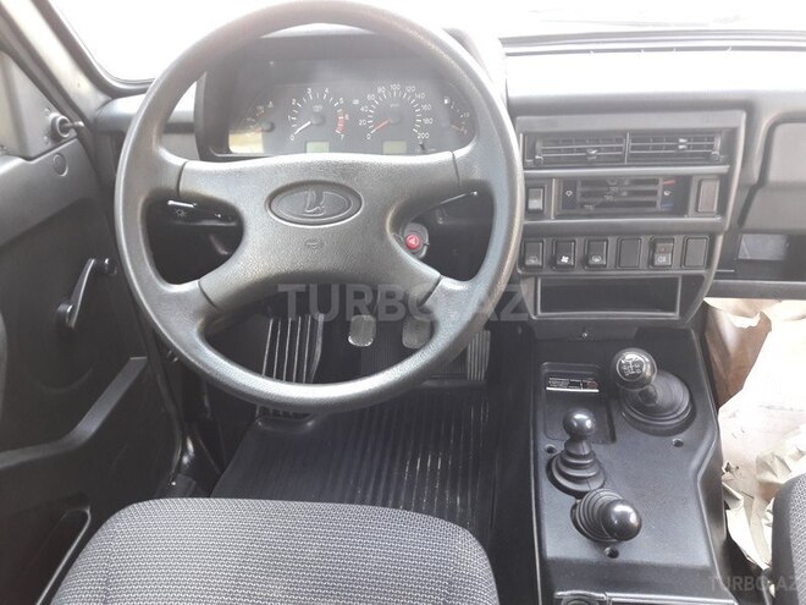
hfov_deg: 63.4
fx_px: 652
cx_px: 403
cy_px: 302
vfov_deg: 49.7
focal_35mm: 28
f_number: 1.9
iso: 125
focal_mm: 3.7
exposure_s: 1/33
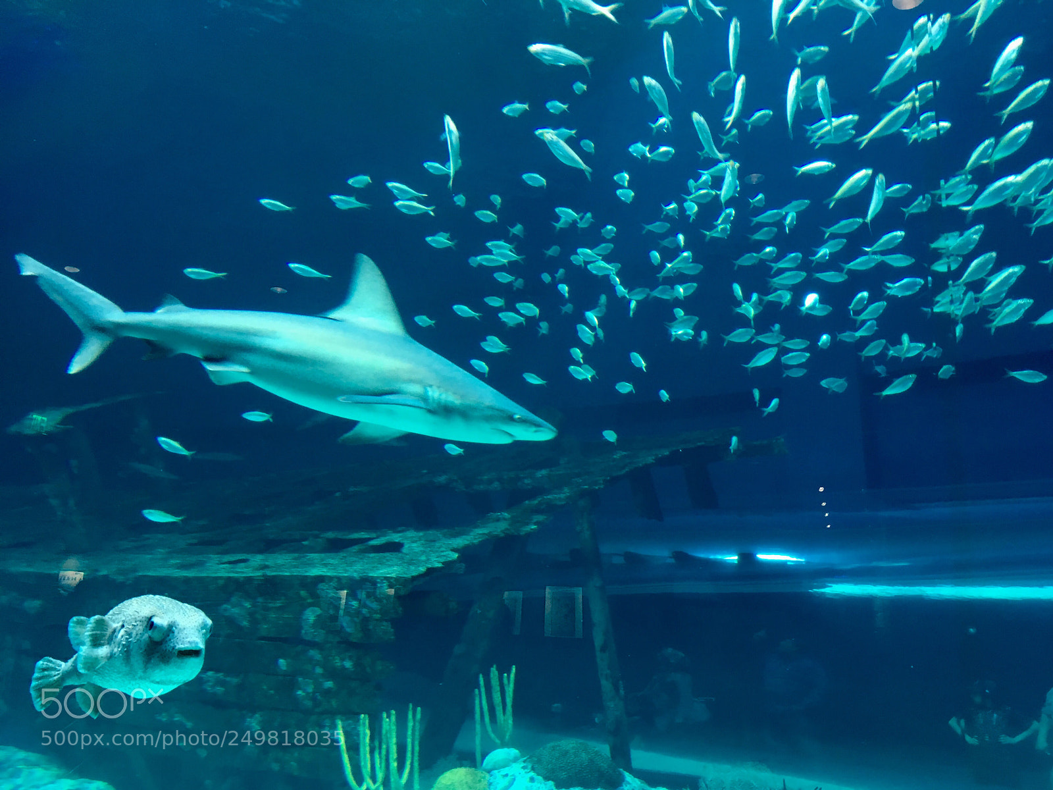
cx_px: 526
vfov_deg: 48.2
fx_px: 882
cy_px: 395
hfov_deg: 61.7
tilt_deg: +14.9
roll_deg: -2.5
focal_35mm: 29
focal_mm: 4.15
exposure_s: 1/30
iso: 80
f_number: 2.2
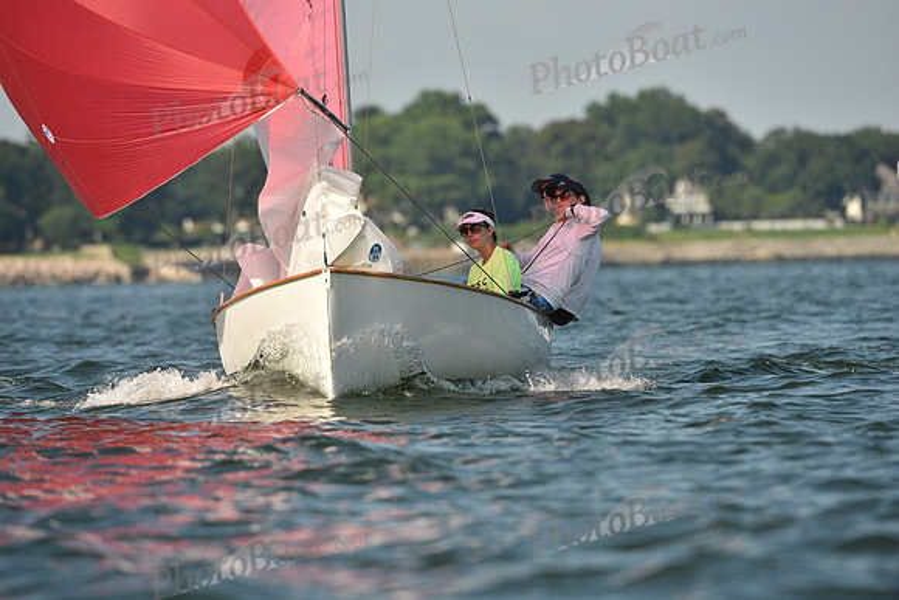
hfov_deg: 5.2
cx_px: 450
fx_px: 9991
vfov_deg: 3.4
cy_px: 300
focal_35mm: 400
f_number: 7.1
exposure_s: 1/1250
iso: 250
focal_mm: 400
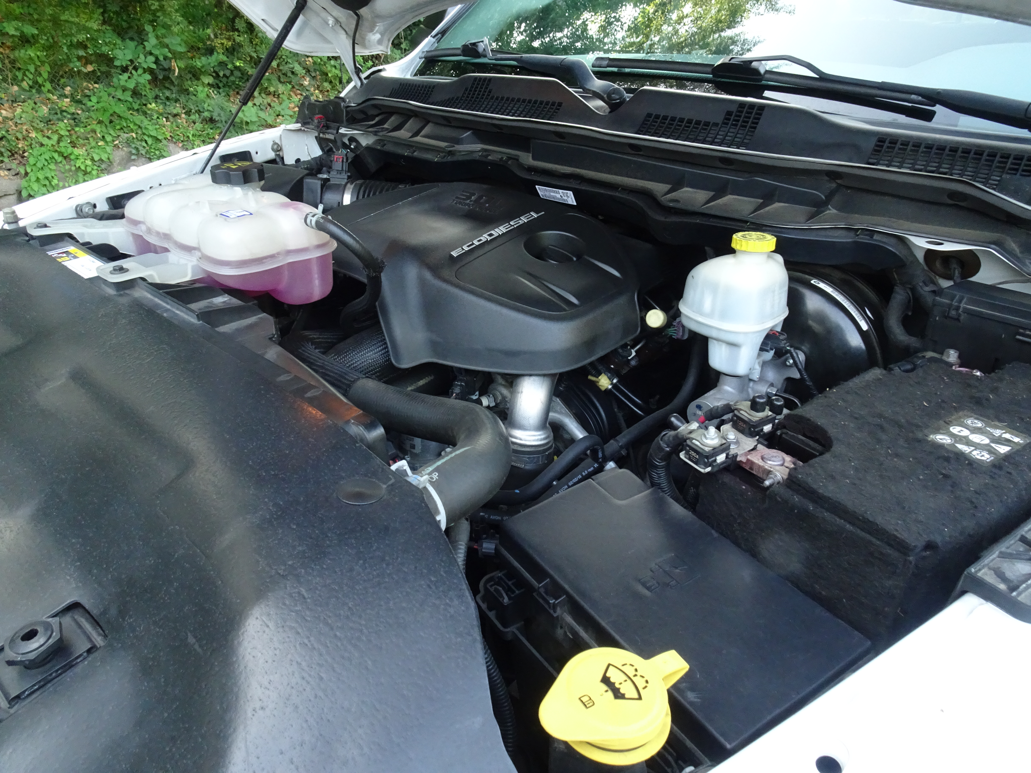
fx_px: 715
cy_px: 386
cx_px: 516
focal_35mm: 24
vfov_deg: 56.8
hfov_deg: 71.6
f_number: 3.5
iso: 500
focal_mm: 4.1
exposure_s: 1/30
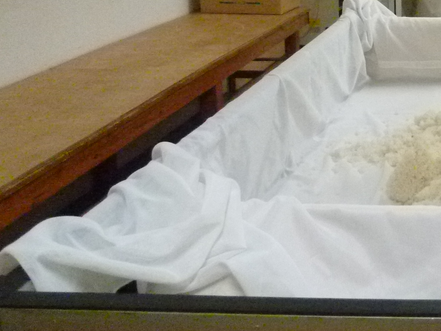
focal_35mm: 61
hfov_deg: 27.9
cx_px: 526
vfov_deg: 23.2
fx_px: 777
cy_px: 18
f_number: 2.2
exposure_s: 1/60
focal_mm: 4.3
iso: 800
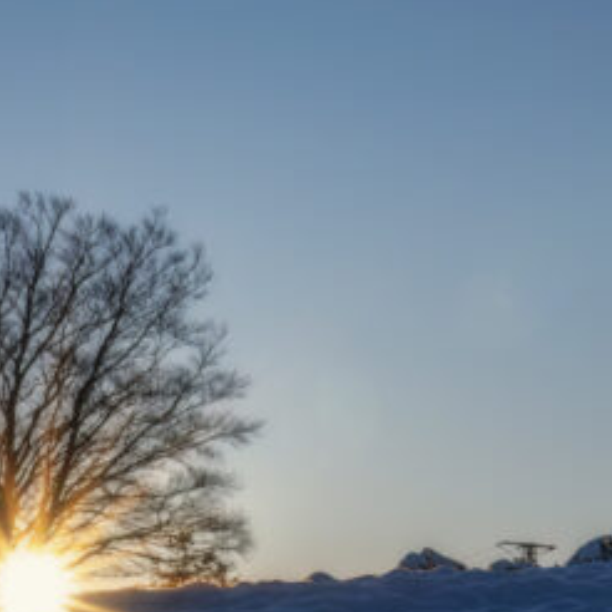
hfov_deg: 12.0
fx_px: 2900
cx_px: 264
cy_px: 448
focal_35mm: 145
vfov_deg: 12.0
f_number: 16
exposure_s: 1/160
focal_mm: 25.61
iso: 160
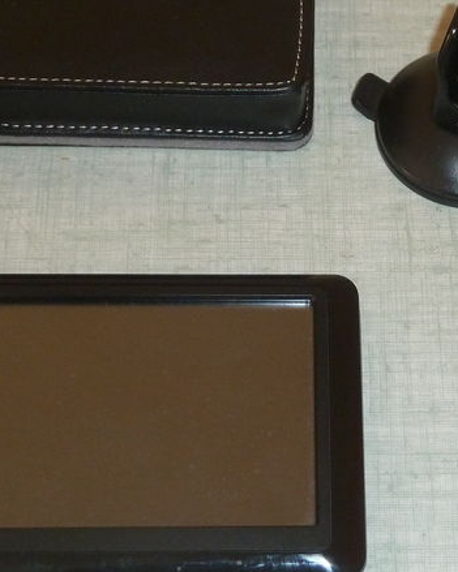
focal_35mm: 89
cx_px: 393
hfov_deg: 17.1
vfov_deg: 21.5
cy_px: 259
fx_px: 1509
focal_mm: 6.5
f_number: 3.6
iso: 250
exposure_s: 1/30
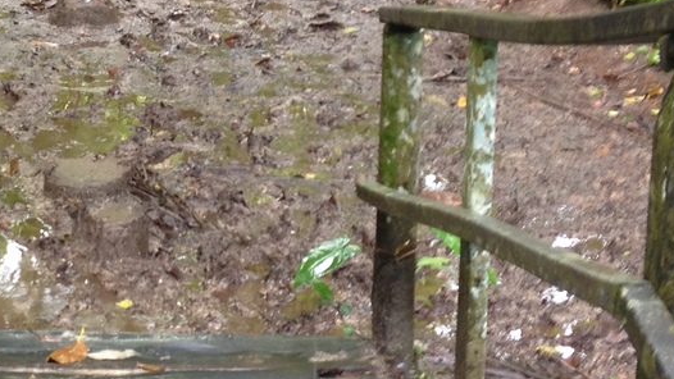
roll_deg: +2.3
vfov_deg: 10.3
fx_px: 2073
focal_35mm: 116
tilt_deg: -16.1
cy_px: -28
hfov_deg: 18.1
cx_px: 23
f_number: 2.4
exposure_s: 1/20
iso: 50
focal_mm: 4.28
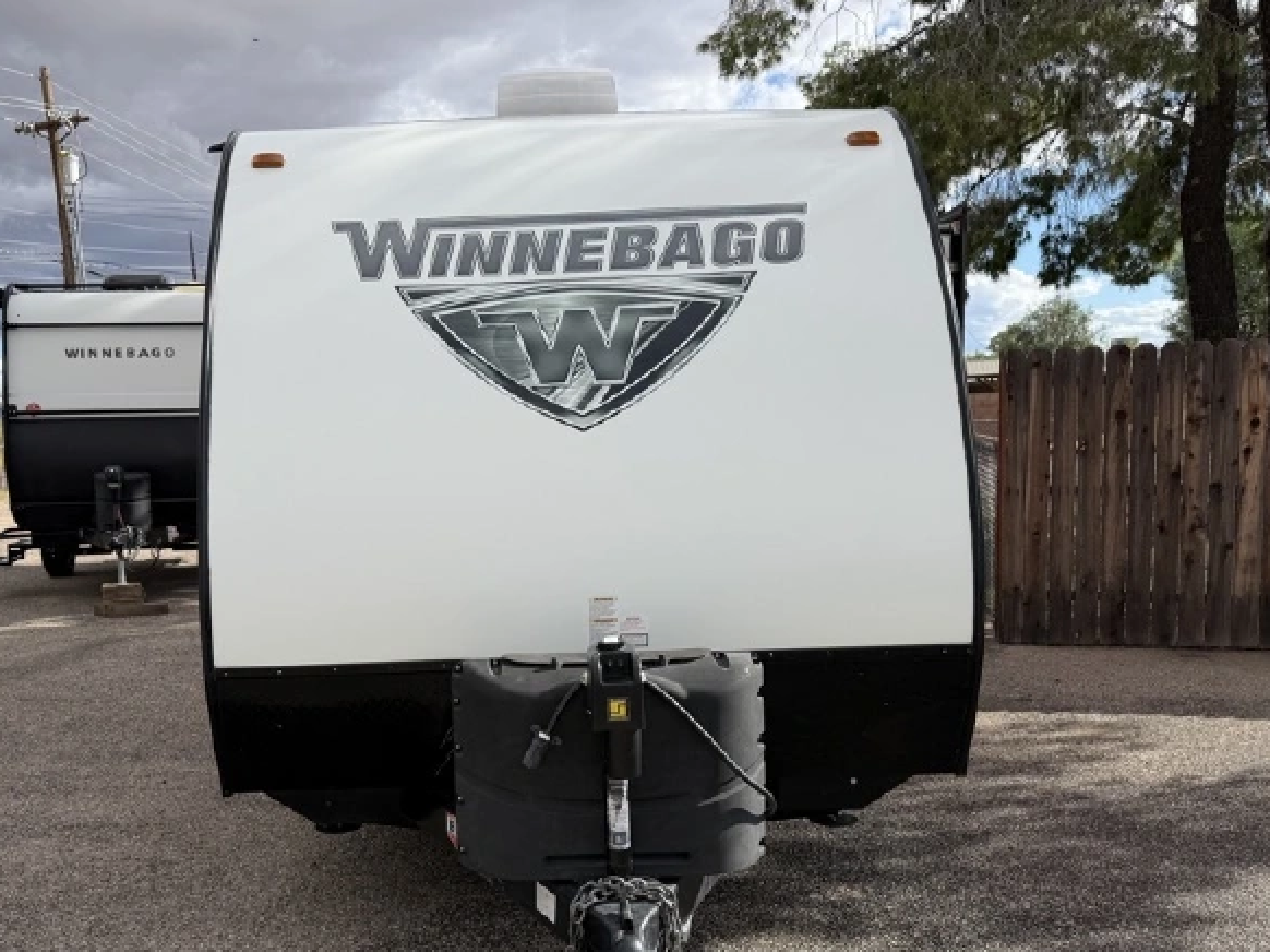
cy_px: 585
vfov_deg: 42.6
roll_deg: +2.7
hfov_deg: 55.0
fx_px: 1210
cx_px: 513
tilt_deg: -7.9
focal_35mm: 33
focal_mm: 6.76
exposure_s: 1/4405
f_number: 1.78
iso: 80
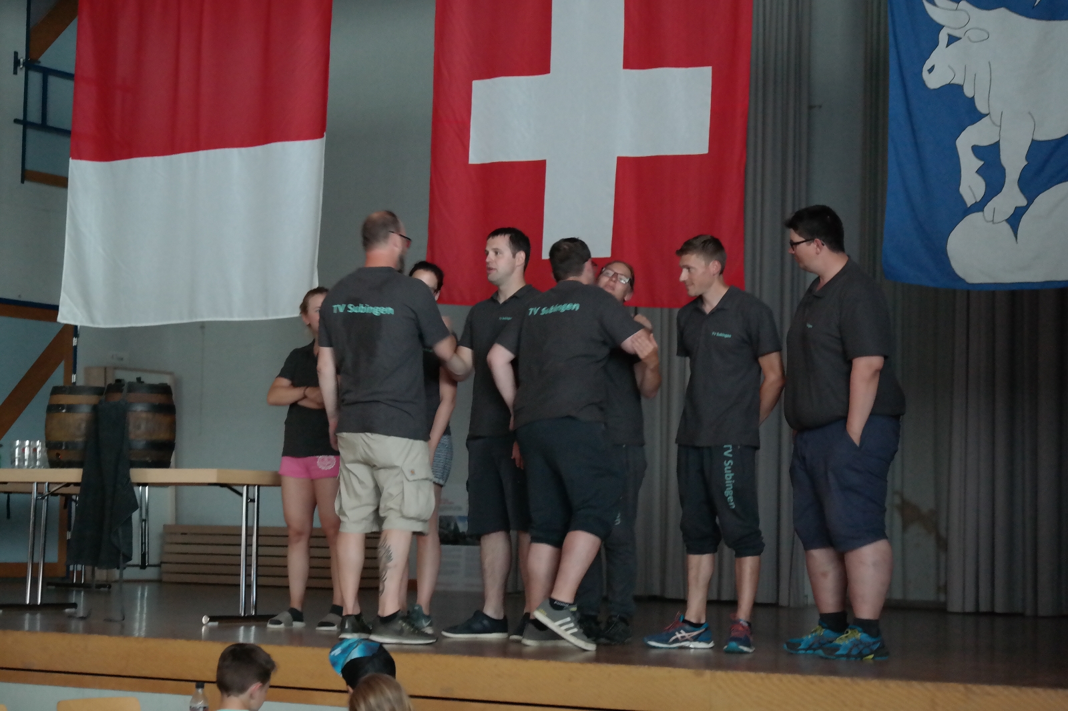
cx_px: 534
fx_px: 2284
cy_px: 356
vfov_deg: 17.7
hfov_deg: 26.3
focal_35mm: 77
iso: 3200
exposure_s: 1/15
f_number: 4
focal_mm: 50
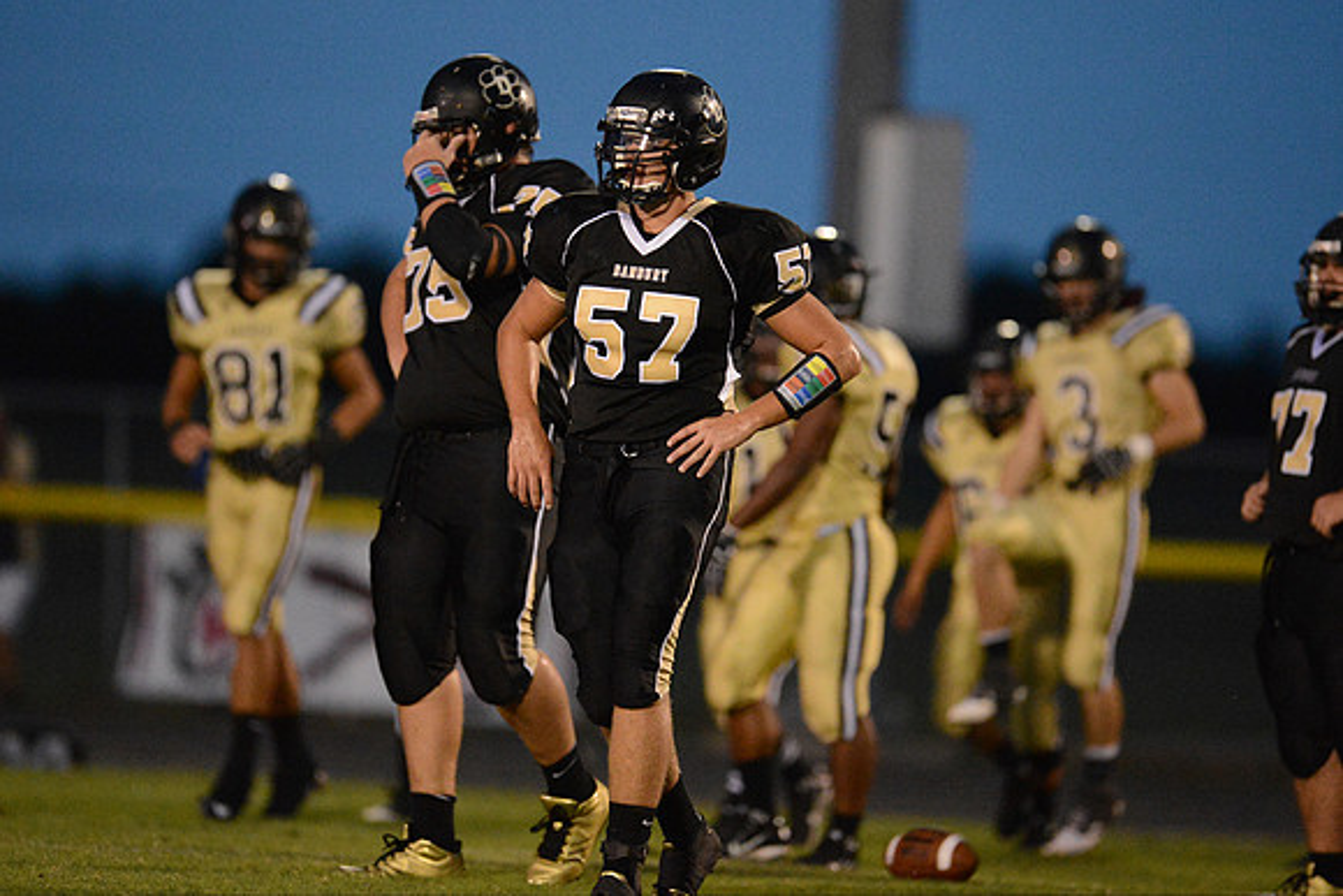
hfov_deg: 5.2
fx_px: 14925
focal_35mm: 400
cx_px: 672
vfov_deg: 3.4
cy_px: 448
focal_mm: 400
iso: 12800
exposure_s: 1/800
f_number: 2.8
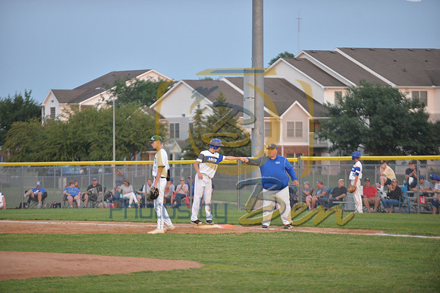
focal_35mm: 200
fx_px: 2443
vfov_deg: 6.9
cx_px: 220
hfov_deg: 10.3
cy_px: 146
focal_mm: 200
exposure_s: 1/1600
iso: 1000
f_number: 2.8
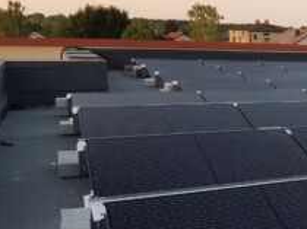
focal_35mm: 62
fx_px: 549
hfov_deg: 27.7
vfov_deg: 23.6
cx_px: 361
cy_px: 129
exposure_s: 1/100
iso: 64
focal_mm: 4.2
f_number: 1.7
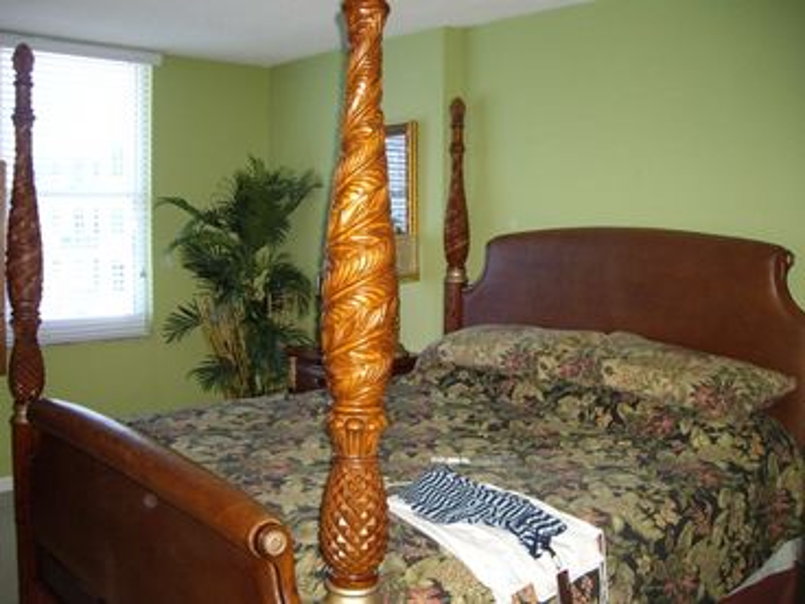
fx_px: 884
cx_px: 402
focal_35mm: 38
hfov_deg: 49.0
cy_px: 302
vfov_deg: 37.7
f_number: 2.7
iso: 200
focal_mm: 6.2
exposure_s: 1/40
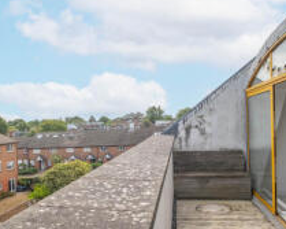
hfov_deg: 55.7
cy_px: 131
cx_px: 149
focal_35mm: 32
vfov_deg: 45.6
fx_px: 271
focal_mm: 10
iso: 400
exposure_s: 1/320
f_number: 6.4
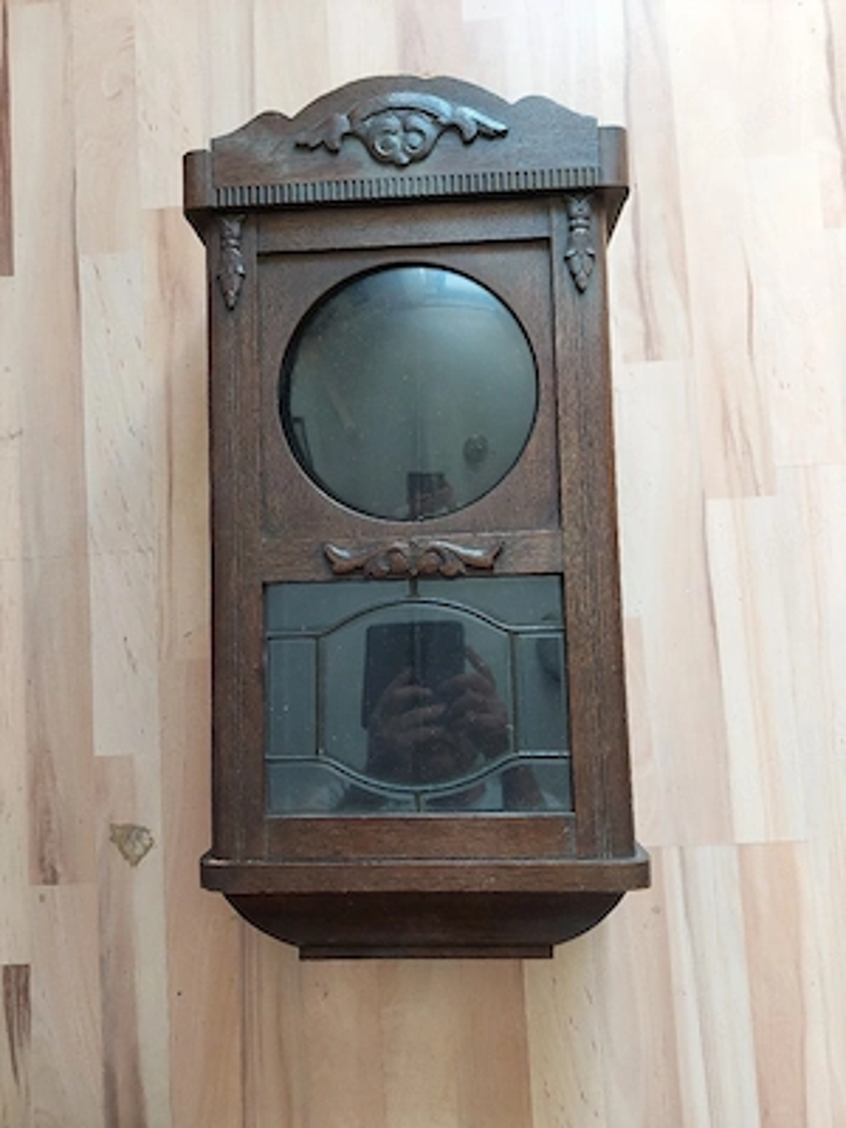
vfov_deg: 69.4
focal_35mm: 25
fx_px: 815
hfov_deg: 54.9
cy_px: 564
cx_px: 423
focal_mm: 5.23
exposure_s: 1/50
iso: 320
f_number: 1.8
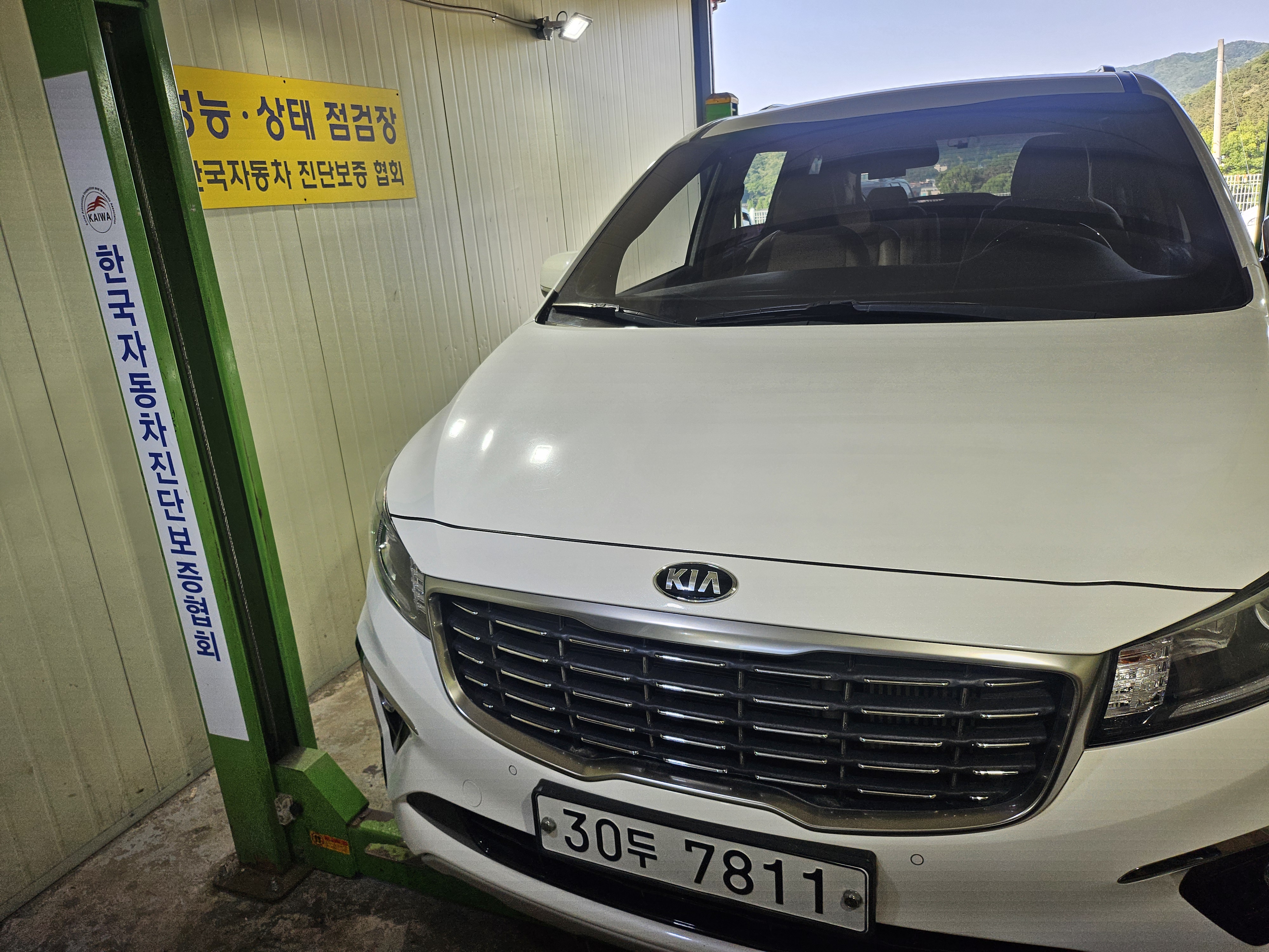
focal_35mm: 24
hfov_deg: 71.6
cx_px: 634
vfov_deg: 56.8
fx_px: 880
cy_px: 476
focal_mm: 5
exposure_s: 1/277
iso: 50
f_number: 1.8
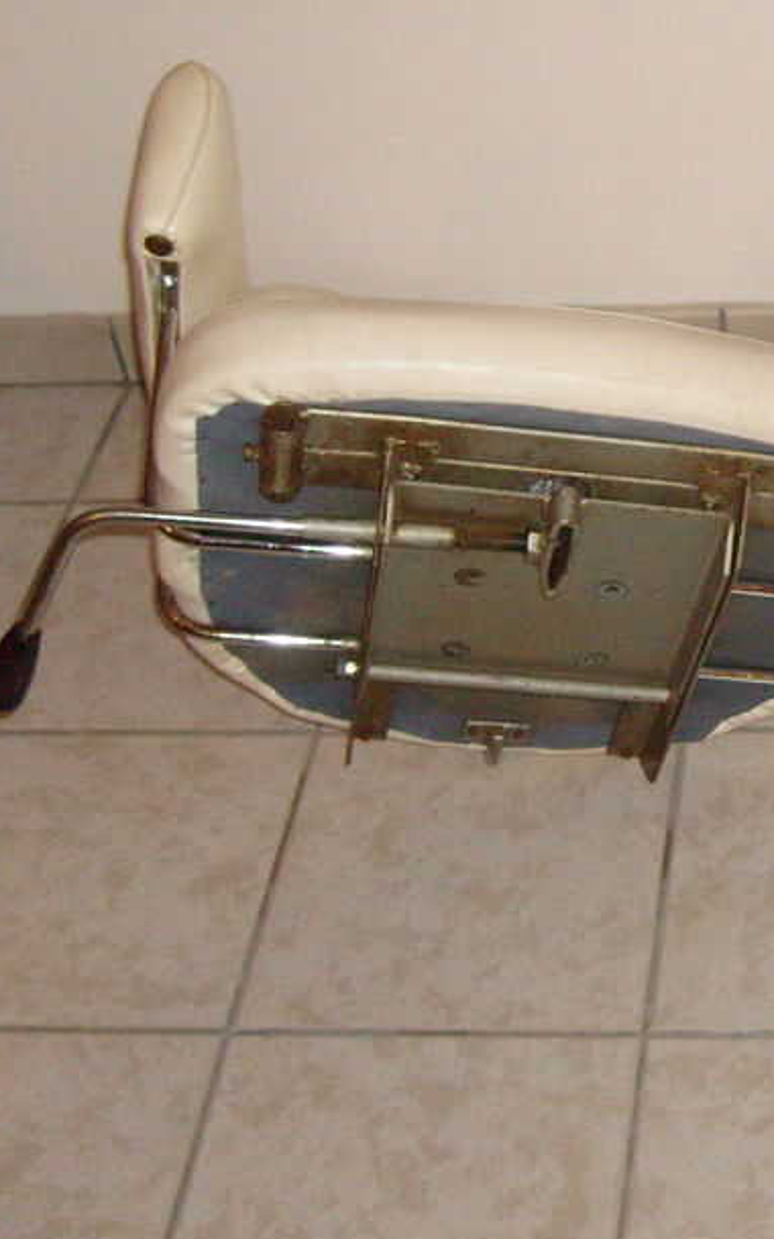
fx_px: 2059
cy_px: 518
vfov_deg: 33.4
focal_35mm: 61
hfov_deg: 19.8
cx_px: 968
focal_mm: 5.8
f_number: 2.8
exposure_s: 1/45
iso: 400
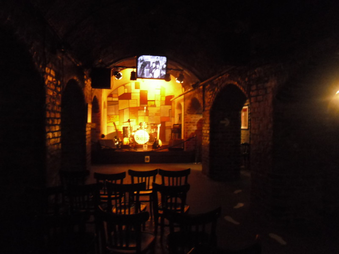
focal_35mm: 27
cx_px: 170
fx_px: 264
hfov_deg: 65.3
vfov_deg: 51.4
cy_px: 127
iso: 800
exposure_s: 1/10
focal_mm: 4.9
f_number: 3.2
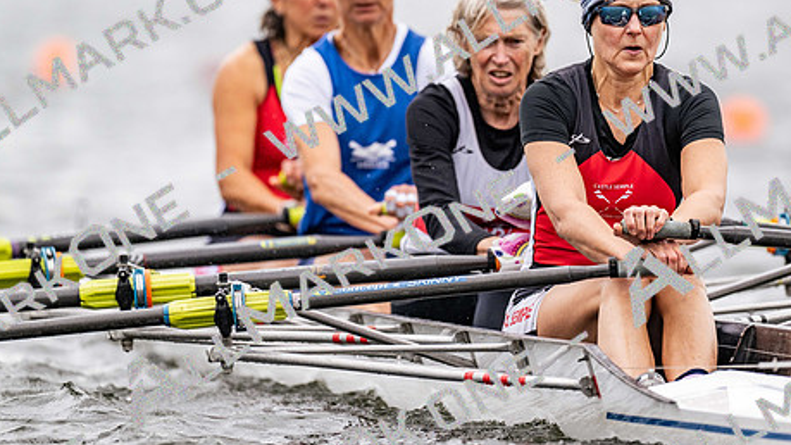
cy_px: 165
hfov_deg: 2.7
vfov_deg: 1.5
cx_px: 477
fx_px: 16651
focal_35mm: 794
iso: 640
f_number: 4
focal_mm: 600
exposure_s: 1/2500
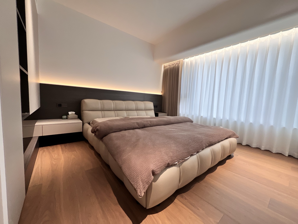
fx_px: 112
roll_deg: -3.0
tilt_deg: -5.8
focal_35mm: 13
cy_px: 112
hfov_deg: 106.2
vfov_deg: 89.9
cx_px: 149
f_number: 1.8
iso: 160
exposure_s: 1/100
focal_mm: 1.57
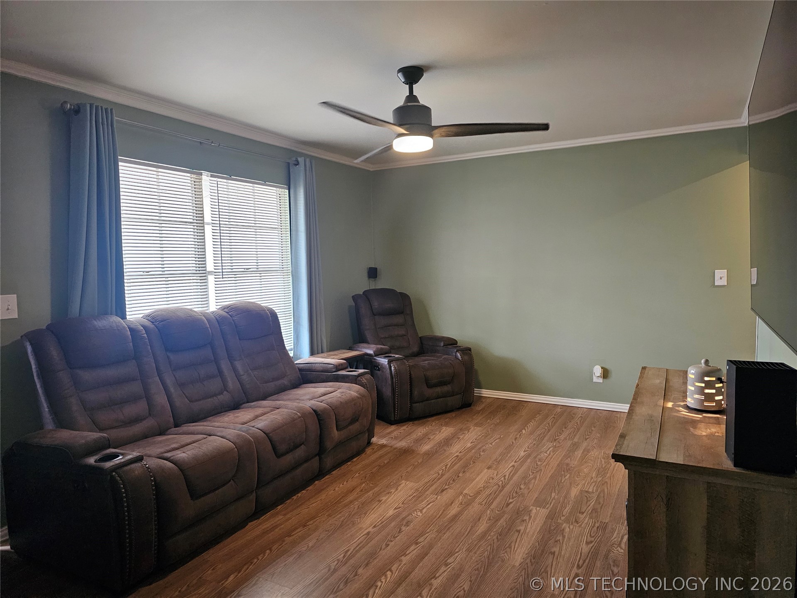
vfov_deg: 58.9
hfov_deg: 73.9
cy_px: 299
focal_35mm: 23
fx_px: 530
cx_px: 398
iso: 1000
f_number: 1.7
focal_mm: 6.3
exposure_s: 1/120
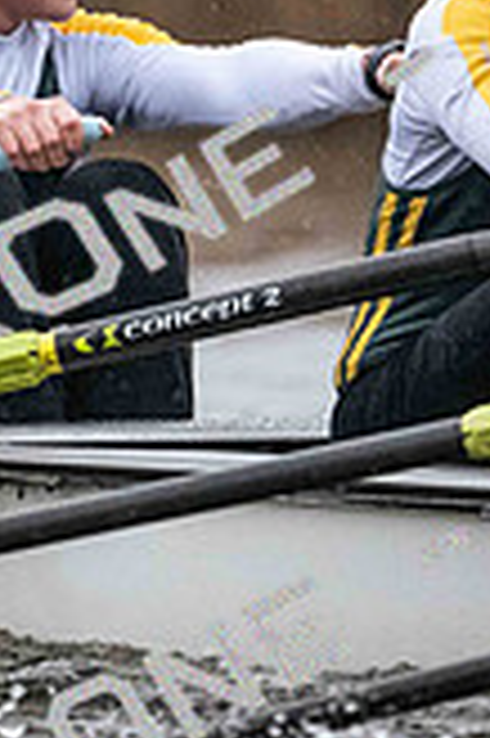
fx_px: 29010
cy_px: 92
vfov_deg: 1.5
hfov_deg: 1.0
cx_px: 180
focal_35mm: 1418
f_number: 4.5
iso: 7200
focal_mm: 400
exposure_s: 1/1600
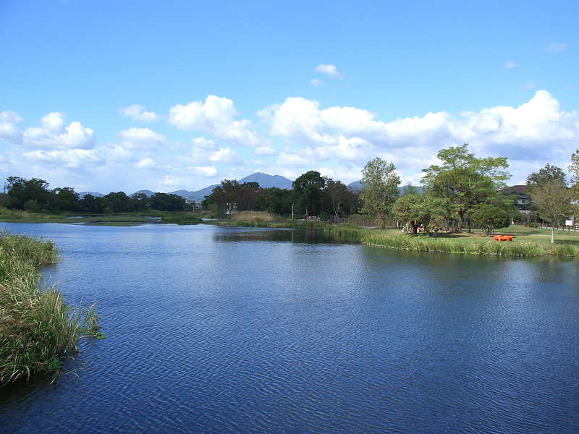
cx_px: 290
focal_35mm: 33
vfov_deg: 42.9
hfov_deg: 55.4
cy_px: 217
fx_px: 552
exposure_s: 1/320
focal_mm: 7.1
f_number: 5.6
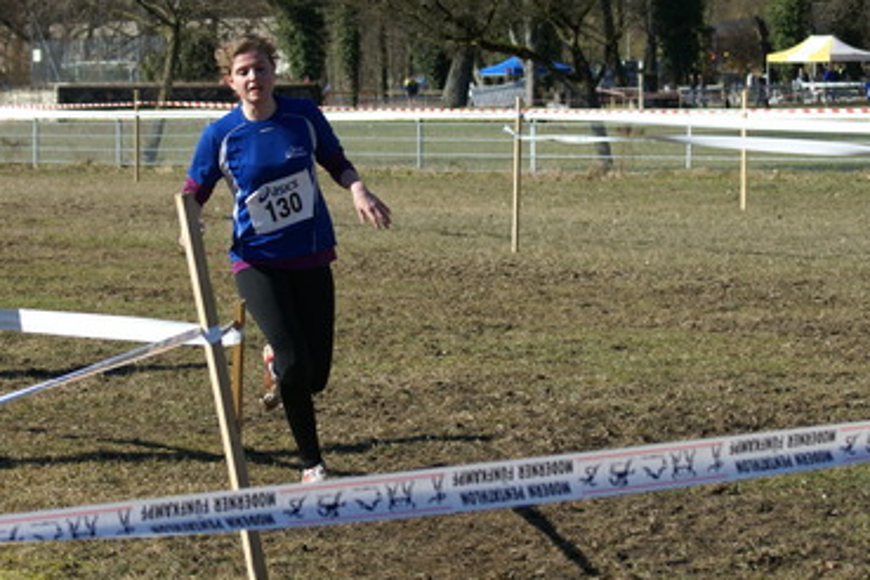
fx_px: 3981
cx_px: 281
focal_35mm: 165
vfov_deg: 8.3
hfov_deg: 12.5
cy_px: 189
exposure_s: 1/400
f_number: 5.6
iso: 100
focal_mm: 75
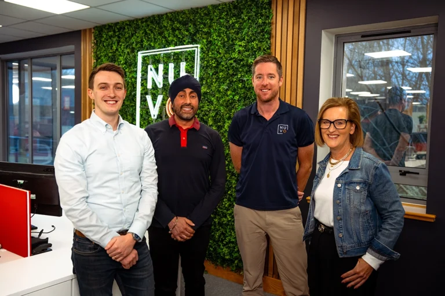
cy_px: 148
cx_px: 222
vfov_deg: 38.9
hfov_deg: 55.8
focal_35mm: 34
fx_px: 420
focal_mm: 34
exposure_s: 1/250
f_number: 2.8
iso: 1250
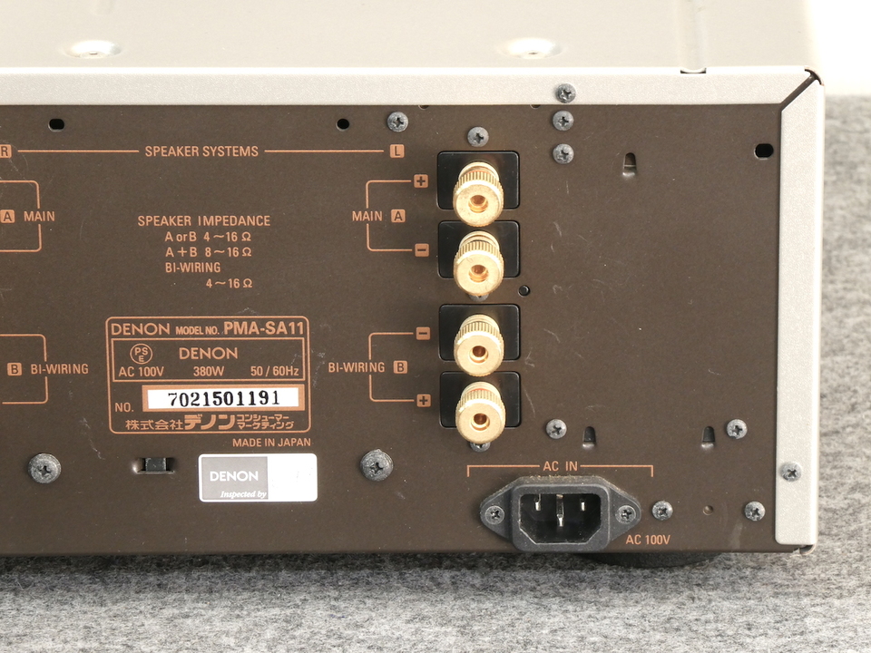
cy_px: 326
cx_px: 436
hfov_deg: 10.7
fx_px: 4655
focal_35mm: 185
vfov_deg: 8.0
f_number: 5.6
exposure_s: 1/6
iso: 200
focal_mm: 33.2
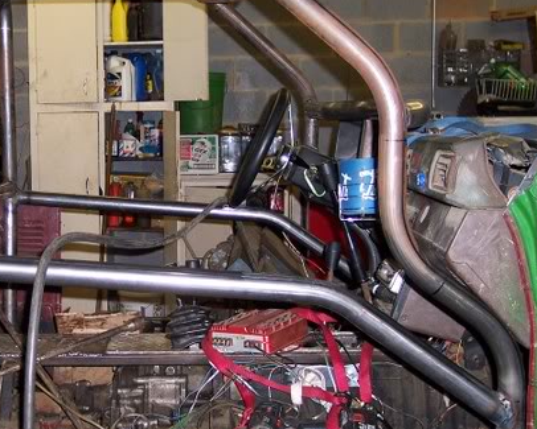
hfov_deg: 31.0
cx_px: 149
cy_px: 195
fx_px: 954
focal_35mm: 60
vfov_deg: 25.4
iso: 100
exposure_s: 1/60
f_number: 2.8
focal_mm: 8
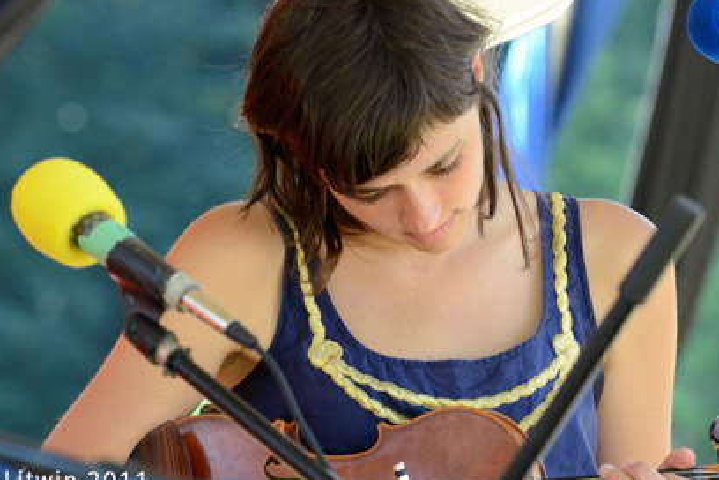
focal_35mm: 367
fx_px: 7329
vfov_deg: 3.7
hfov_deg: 5.6
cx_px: 340
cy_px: 216
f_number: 8
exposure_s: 1/250
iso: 1600
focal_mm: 200
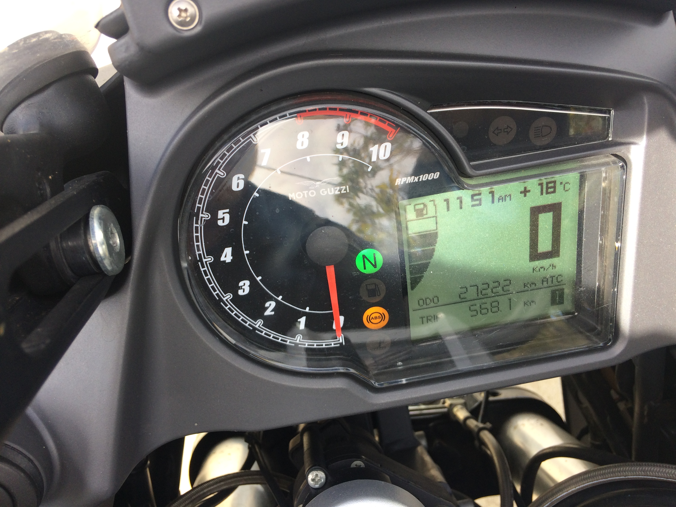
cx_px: 338
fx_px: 566
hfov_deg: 61.7
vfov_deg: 48.2
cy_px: 254
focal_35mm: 29
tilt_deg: -65.4
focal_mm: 4.15
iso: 32
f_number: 2.2
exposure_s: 1/258
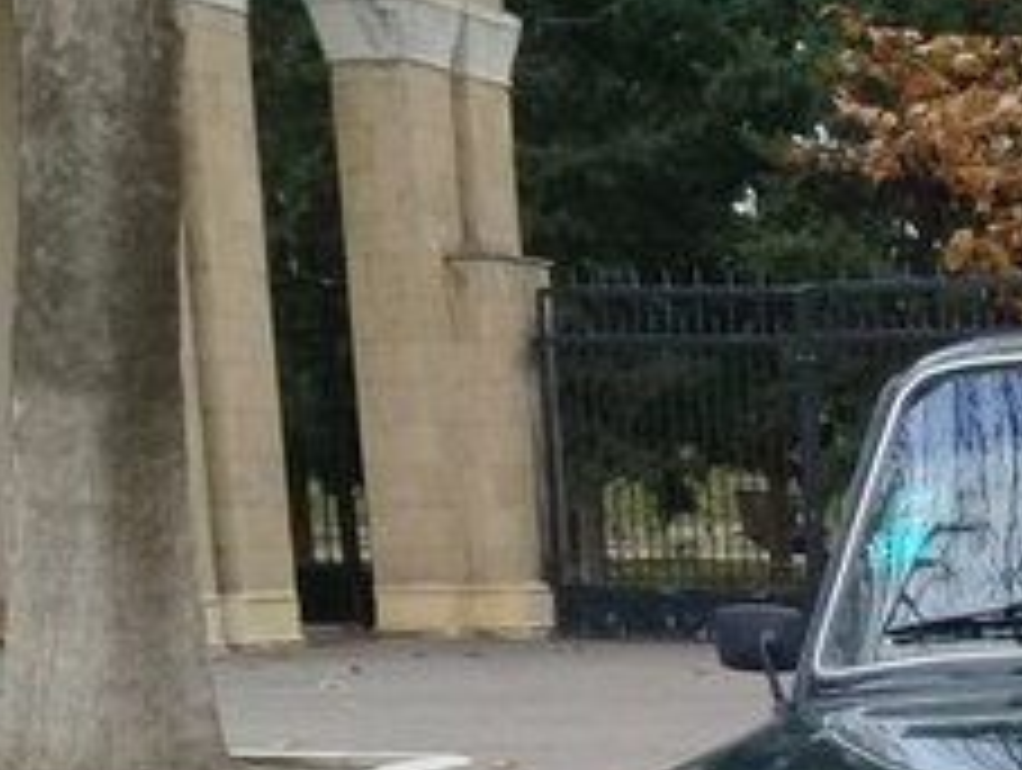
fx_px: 2661
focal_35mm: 90
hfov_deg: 19.6
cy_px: 1078
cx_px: 1409
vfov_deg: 15.4
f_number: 2.2
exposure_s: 1/33
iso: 64
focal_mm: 3.3
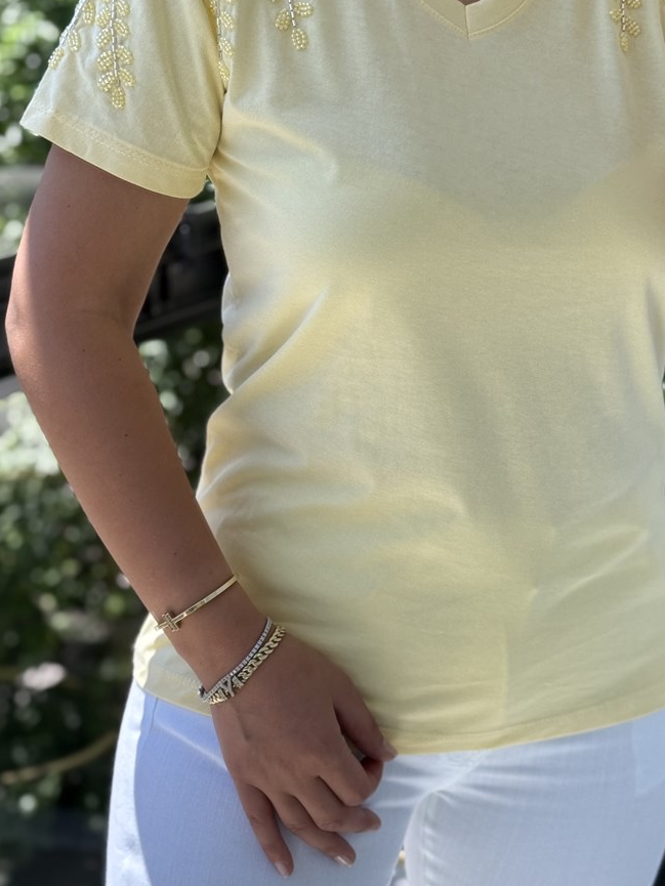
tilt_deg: -30.4
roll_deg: +0.7
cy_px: 428
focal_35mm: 74
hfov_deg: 19.8
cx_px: 466
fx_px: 1895
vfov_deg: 26.3
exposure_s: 1/429
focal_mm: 6.76
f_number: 1.78
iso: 64
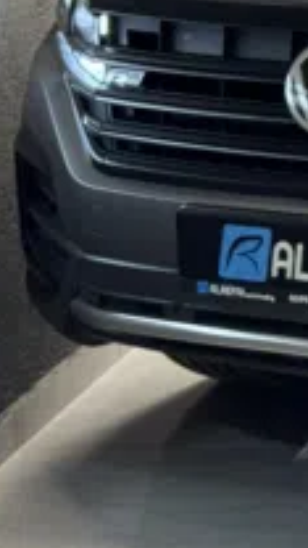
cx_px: 787
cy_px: 18
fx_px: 2338
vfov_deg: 13.2
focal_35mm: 161
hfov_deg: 7.0
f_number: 1.78
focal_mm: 6.76
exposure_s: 1/54
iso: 80
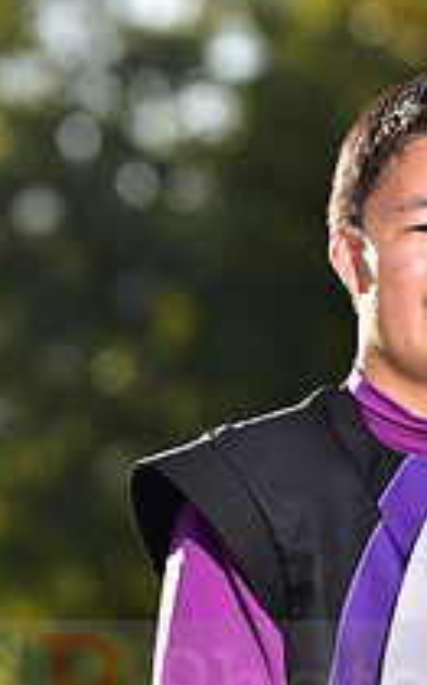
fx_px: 10497
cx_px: 383
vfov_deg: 3.7
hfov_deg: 2.3
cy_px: 665
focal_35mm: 563
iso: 80
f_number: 5
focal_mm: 200
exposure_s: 1/200
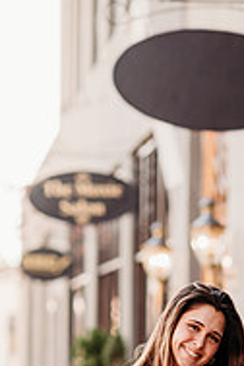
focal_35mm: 202
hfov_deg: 6.8
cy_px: 378
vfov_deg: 10.1
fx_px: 2054
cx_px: 244
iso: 100
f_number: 2.2
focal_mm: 85
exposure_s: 1/250
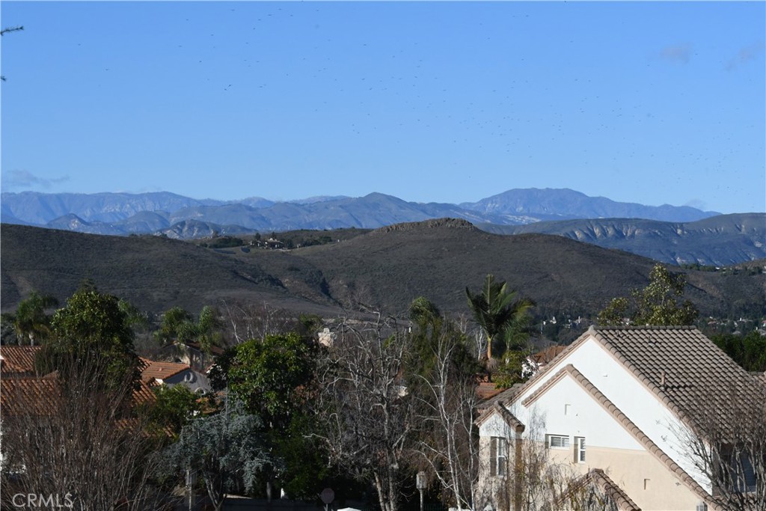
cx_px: 383
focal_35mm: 129
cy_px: 256
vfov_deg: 10.6
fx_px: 2745
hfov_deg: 15.9
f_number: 22
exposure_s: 1/500
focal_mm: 86
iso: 800
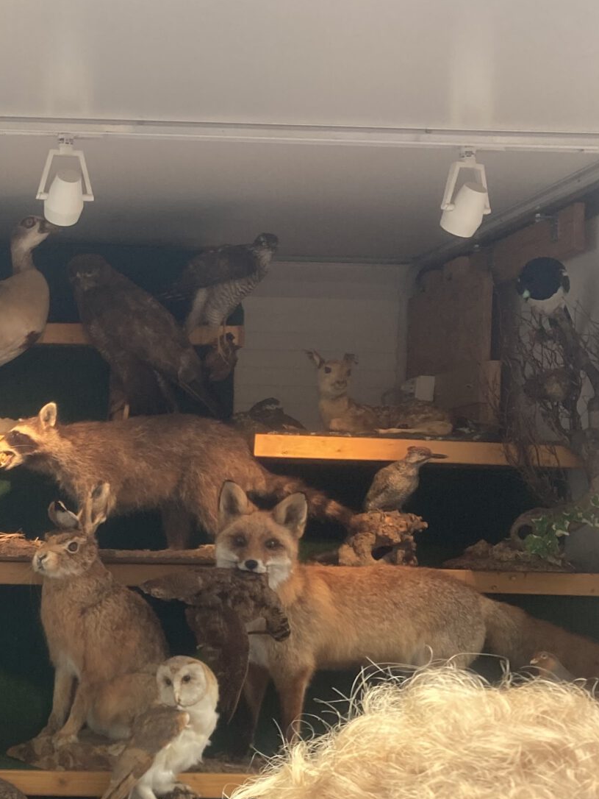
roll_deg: +0.0
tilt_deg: -4.6
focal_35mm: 66
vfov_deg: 28.7
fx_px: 1522
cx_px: -53
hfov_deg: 21.2
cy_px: 654
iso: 50
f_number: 1.8
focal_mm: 3.99
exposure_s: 1/121
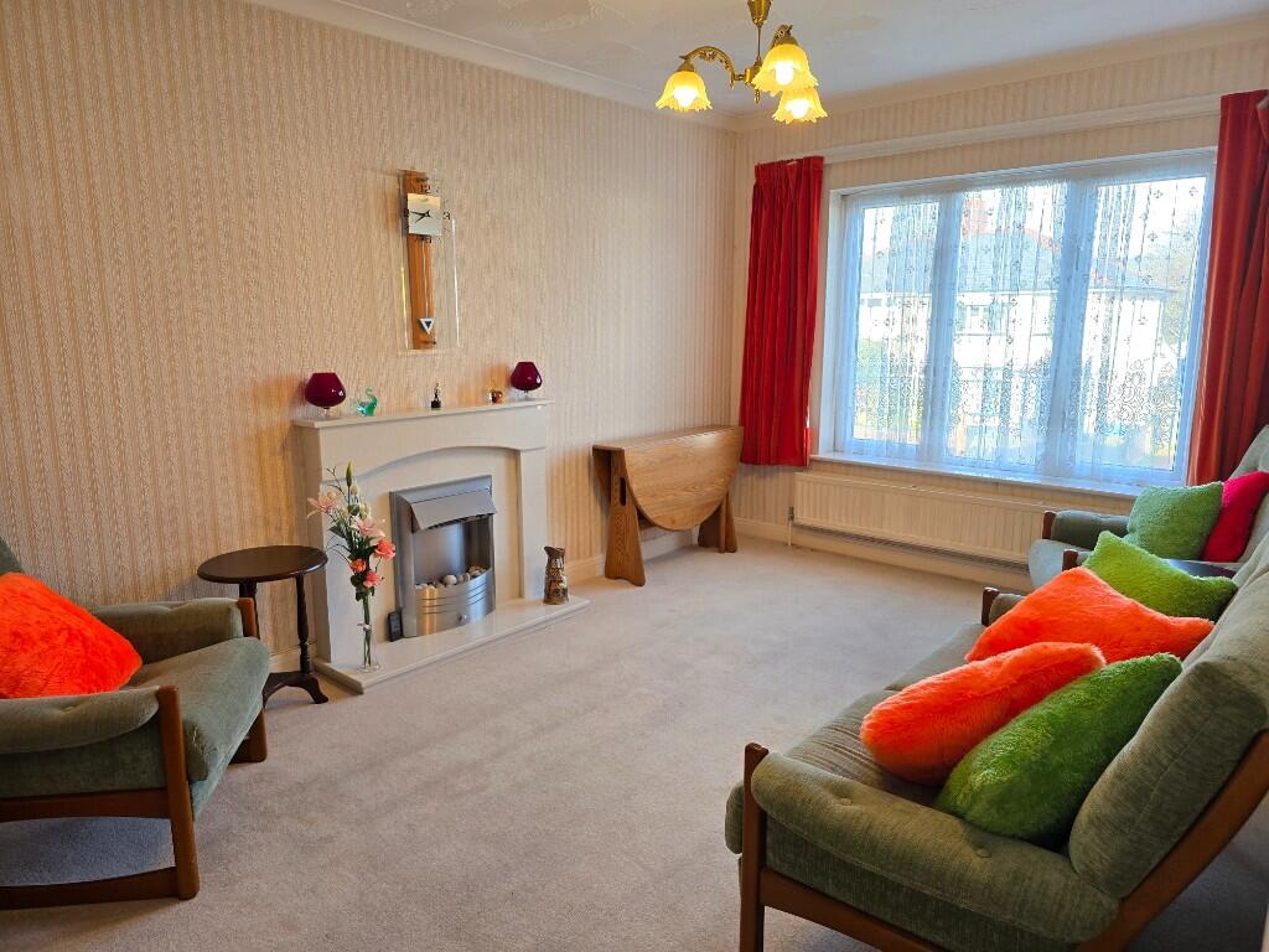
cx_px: 634
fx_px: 843
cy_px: 476
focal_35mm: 23
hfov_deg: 73.9
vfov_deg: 58.9
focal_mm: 6.3
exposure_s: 1/100
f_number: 1.7
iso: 100
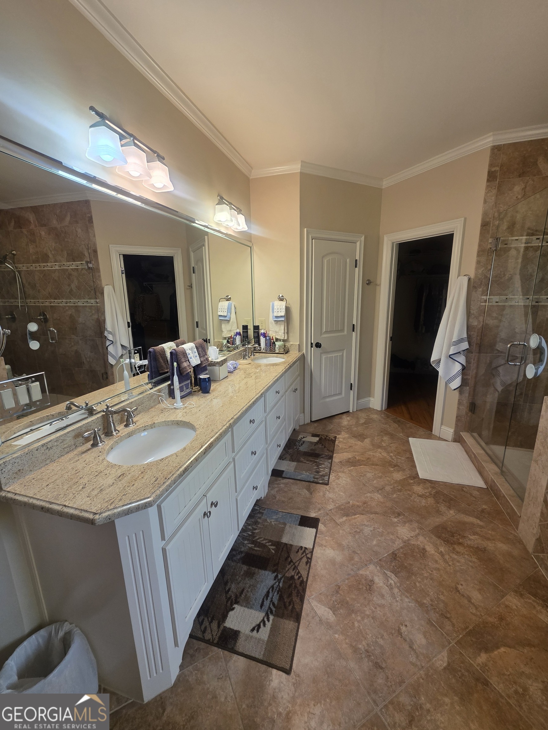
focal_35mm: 13
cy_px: 365
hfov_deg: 89.9
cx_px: 274
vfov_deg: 106.2
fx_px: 274
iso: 125
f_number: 1.9
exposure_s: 1/120
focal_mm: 2.2
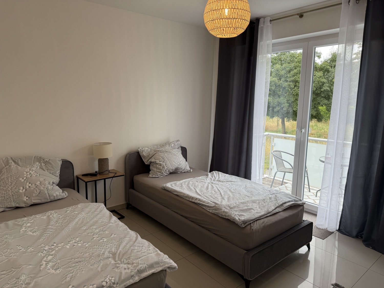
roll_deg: -0.4
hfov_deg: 71.6
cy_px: 144
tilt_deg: -8.8
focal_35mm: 24
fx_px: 266
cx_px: 192
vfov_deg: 56.8
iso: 80
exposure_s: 1/172
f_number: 1.78
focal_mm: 6.76
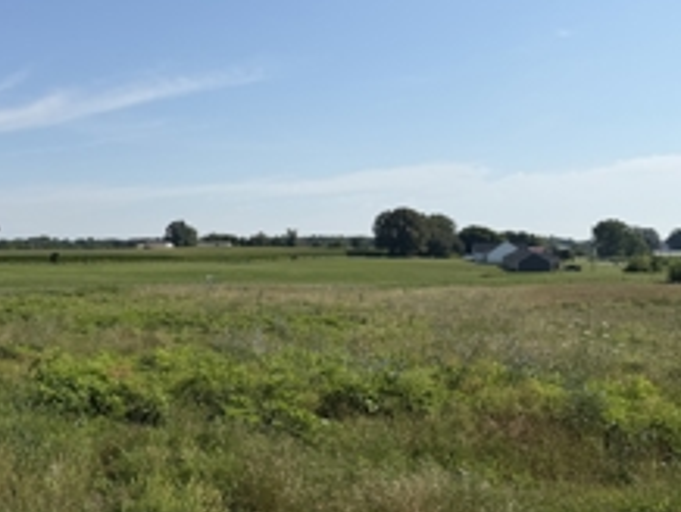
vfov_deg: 32.9
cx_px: 175
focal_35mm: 44
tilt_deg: +0.6
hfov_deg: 41.7
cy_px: 247
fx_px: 867
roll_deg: -0.1
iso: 80
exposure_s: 1/8130
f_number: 1.78
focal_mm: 6.76
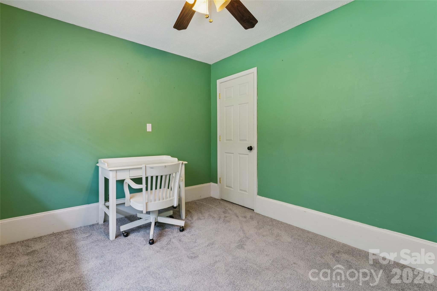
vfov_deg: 71.7
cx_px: 218
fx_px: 201
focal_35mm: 17
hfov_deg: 94.6
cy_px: 146
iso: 100
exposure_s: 1
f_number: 13
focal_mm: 16.6
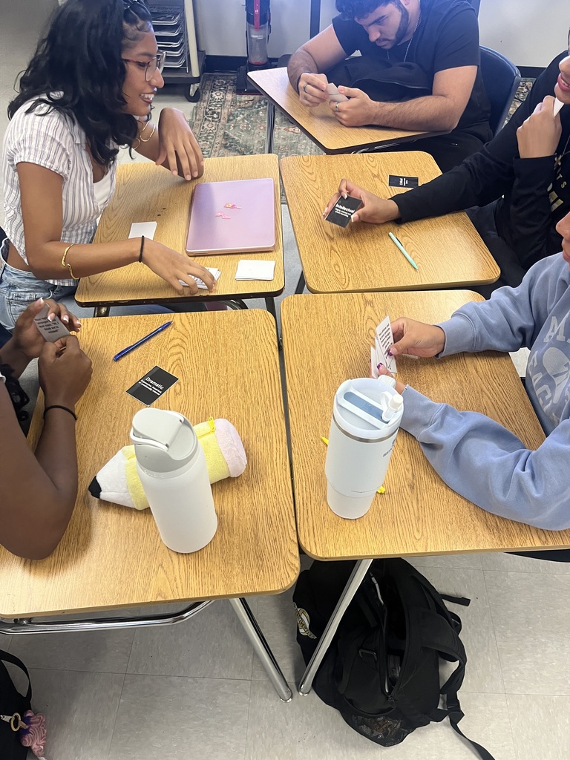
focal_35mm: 26
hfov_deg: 53.1
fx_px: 571
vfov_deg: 67.3
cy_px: 380
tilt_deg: -48.2
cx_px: 285
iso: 200
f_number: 1.6
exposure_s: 1/60
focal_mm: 5.1
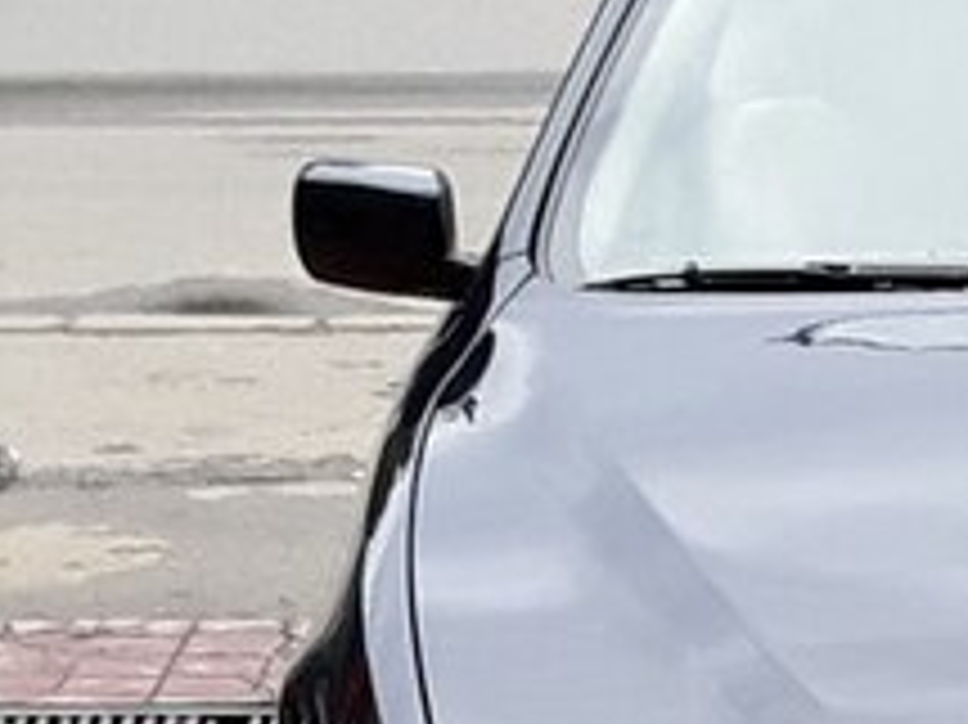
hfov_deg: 21.3
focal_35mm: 83
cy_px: 857
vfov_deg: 17.0
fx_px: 2320
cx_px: 1261
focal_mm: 3.71
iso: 40
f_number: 1.7
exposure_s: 1/498
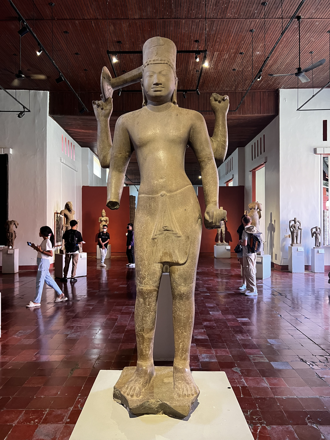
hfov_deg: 53.1
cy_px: 220
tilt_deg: +0.6
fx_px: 330
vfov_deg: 67.3
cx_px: 165
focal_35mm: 26
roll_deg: +0.5
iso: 200
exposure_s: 1/60
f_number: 1.5
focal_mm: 5.7
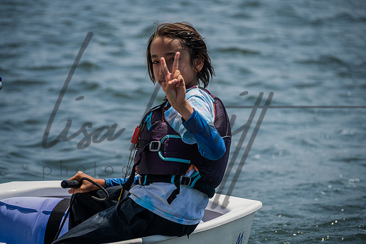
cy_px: 122
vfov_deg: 3.4
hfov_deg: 5.2
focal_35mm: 400
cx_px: 183
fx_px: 4067
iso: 320
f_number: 8
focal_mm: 400
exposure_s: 1/1250
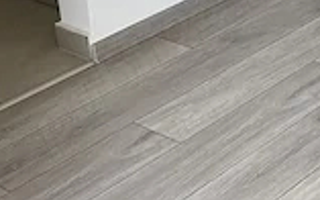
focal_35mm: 105
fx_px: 915
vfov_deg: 10.9
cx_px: 593
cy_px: -243
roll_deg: +1.6
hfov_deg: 16.3
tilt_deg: -11.2
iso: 100
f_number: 1.5
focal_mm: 5.7
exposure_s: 1/121
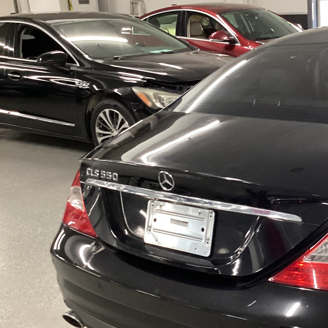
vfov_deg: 30.0
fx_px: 611
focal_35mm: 57
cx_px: 307
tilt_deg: -19.9
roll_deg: +1.6
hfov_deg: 28.6
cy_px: 199
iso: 200
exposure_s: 1/50
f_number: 2.4
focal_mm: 3.3
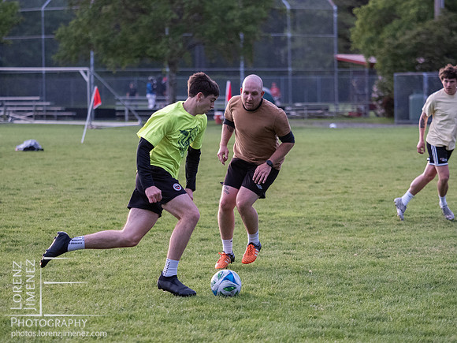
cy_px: 172
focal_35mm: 190
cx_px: 228
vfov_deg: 7.8
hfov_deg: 10.4
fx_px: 2508
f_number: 2.8
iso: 2000
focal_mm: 95
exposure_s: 1/1000
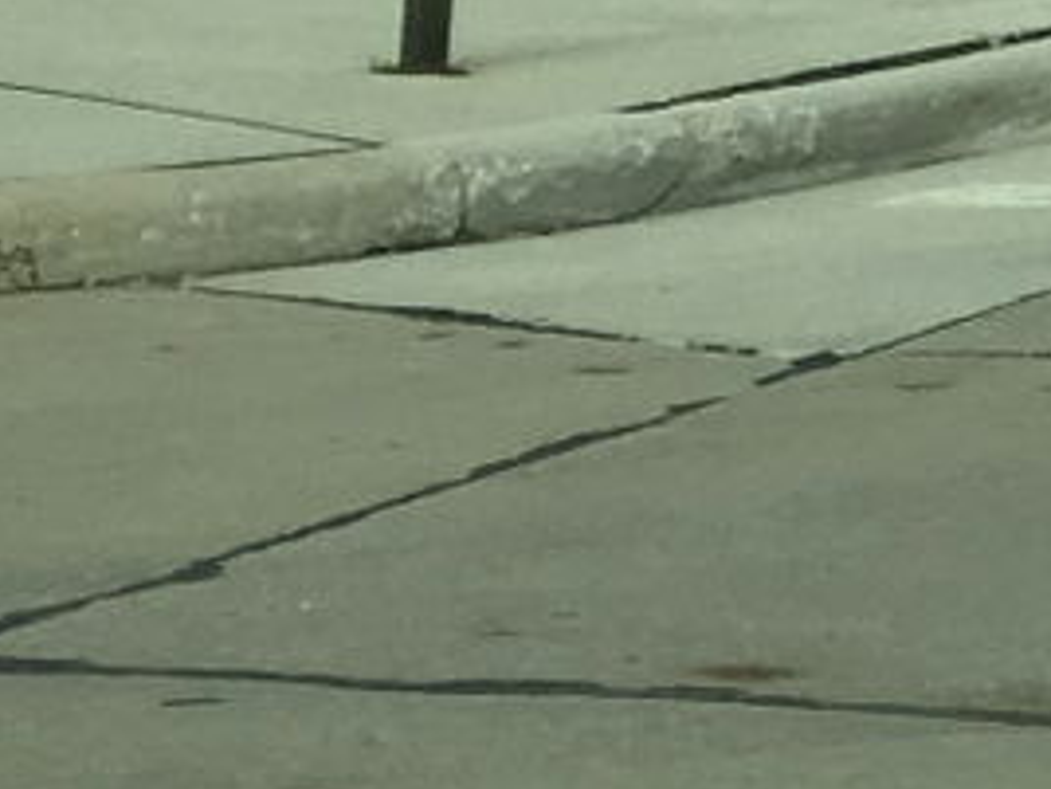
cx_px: 2933
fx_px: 6315
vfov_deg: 6.9
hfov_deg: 8.3
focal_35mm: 208
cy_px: -860
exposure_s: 1/1221
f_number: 2.2
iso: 25
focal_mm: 4.15
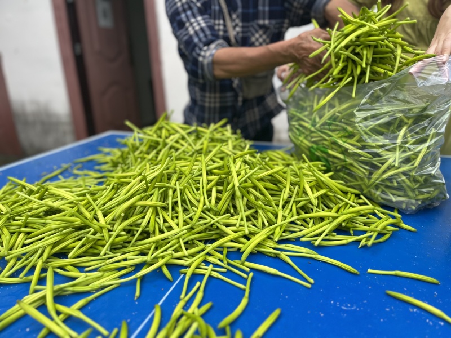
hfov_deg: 67.3
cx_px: 226
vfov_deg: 53.1
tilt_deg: -18.4
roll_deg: +1.4
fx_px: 339
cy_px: 169
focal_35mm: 26
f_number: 1.6
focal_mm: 5.1
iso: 64
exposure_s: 1/121
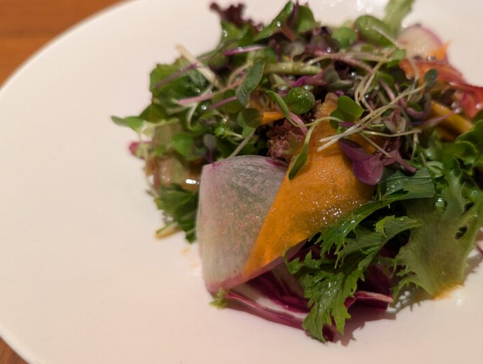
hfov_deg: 51.4
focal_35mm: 35
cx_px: 328
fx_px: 489
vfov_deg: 40.8
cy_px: 170
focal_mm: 6.81
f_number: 1.85
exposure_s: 1/21.7
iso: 83
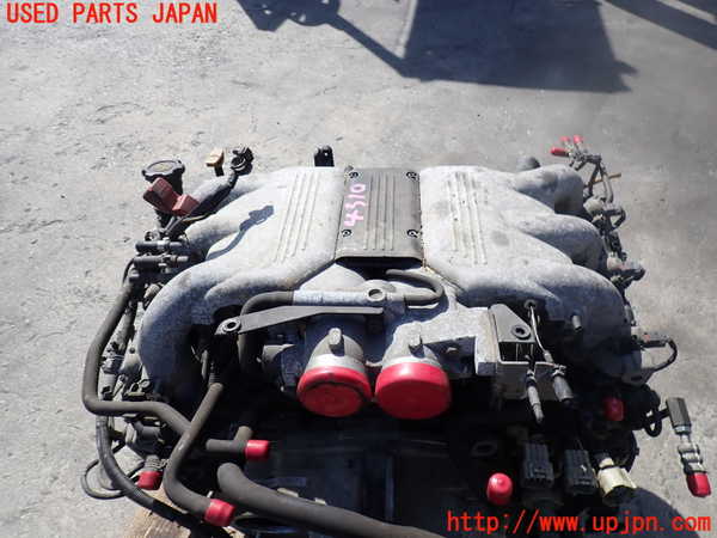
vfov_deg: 54.9
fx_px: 518
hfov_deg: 69.4
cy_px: 269
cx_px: 358
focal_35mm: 25
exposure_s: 1/800
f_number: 2.8
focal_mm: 4.5
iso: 100
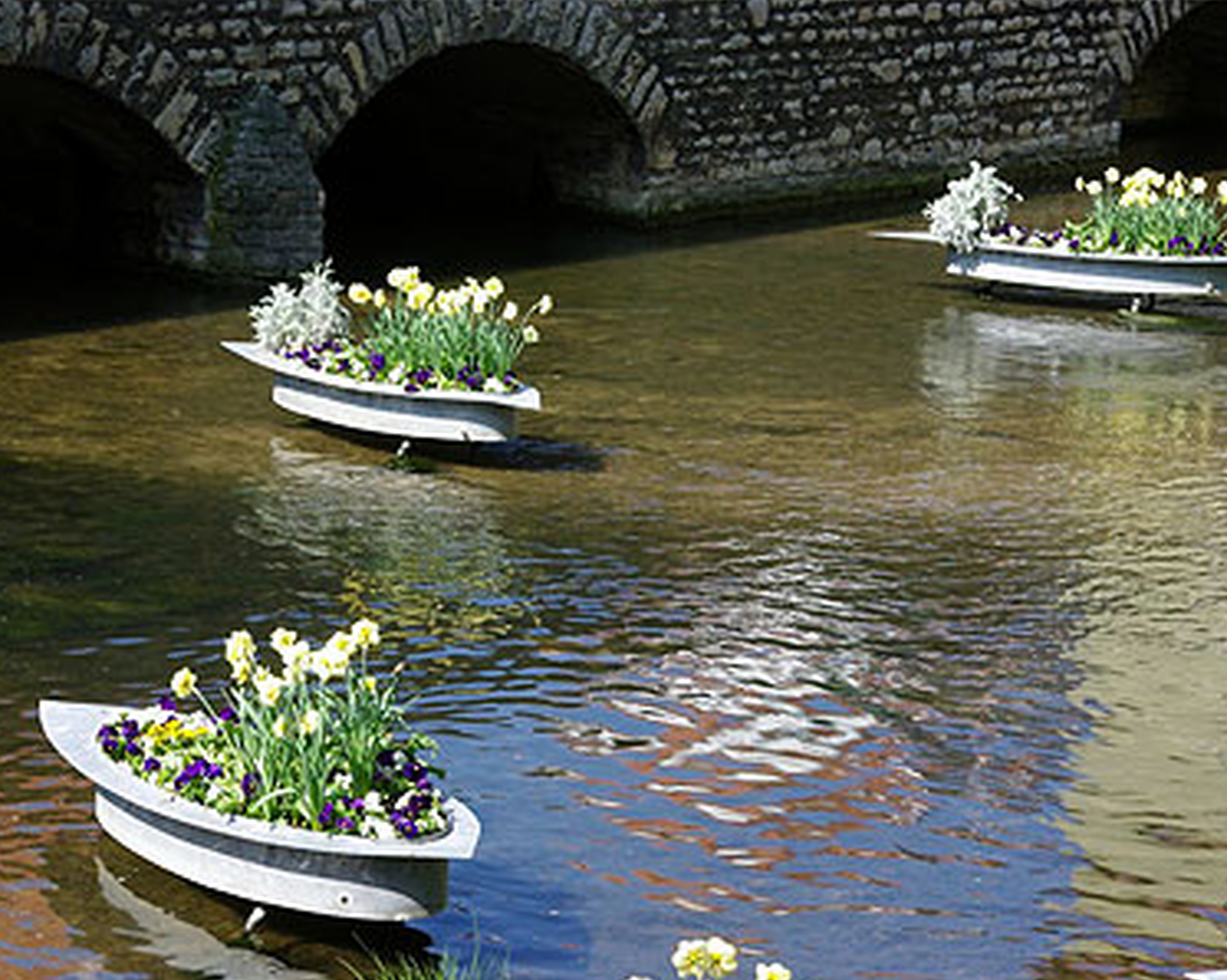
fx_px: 3375
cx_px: 641
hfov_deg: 20.6
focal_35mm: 93
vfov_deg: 16.5
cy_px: 492
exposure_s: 1/15
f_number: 19
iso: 100
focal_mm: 55
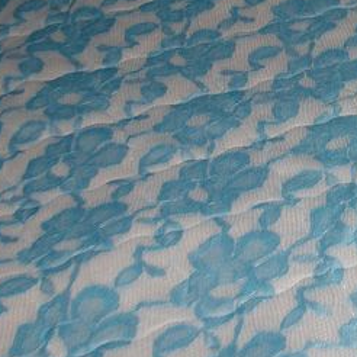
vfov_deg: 14.7
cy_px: -60
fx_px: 1342
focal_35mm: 115
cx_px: 518
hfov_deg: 14.3
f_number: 2.9
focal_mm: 5.7
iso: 125
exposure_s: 1/40
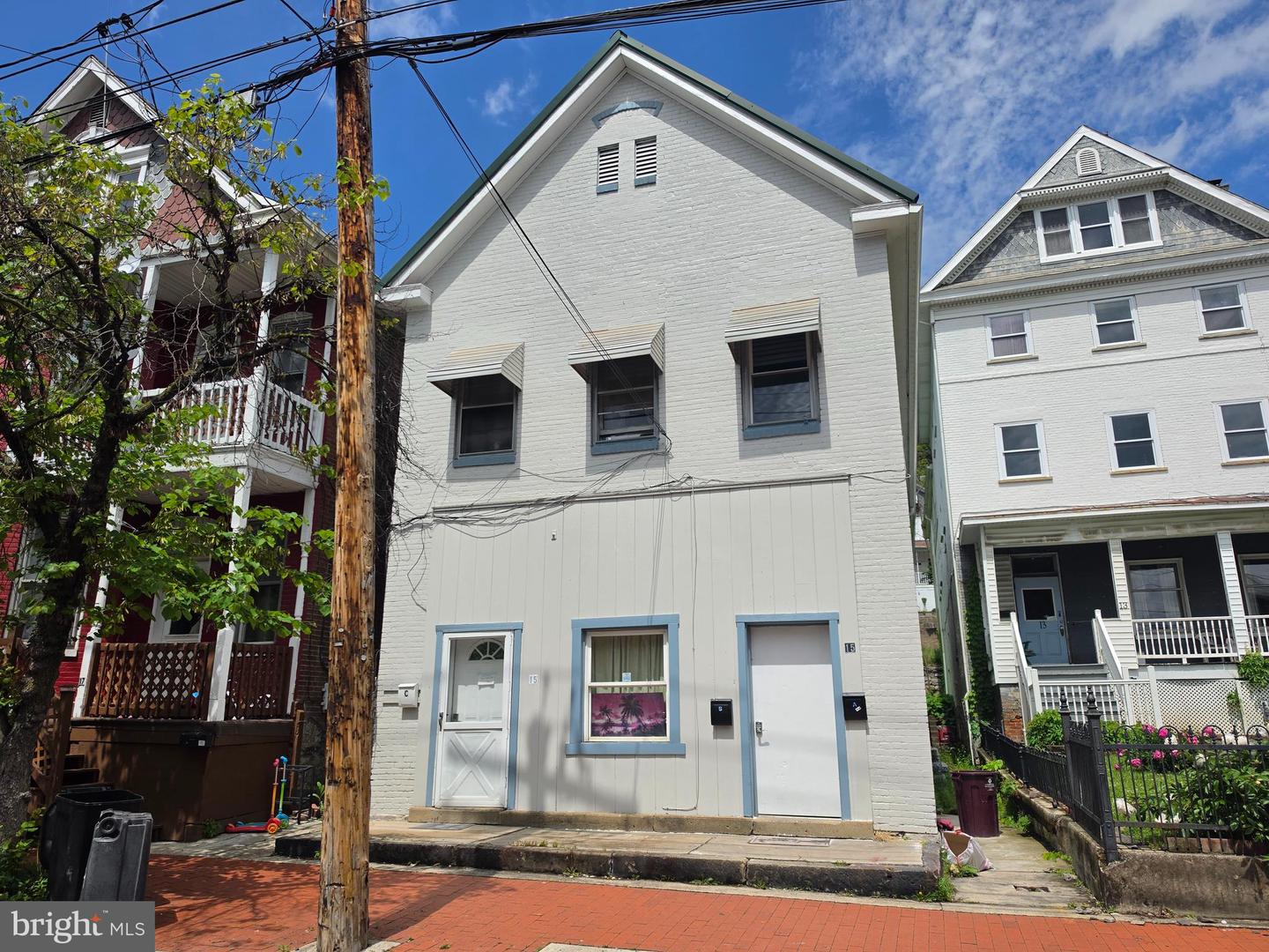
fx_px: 843
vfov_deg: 58.9
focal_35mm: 23
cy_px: 476
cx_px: 634
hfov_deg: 73.9
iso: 40
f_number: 1.4
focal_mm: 6.5
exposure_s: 1/7939
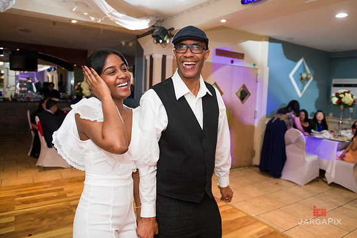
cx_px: 194
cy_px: 109
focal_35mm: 26
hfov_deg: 69.2
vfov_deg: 49.5
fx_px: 258
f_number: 3.2
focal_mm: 24
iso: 1250
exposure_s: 1/125
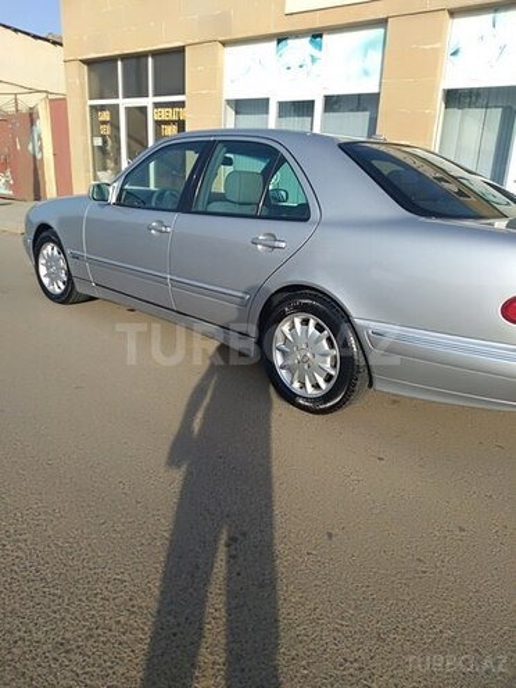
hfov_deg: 53.1
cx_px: 258
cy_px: 344
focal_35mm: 26
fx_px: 517
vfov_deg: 67.3
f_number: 2
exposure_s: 1/790
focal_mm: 3.54
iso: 100
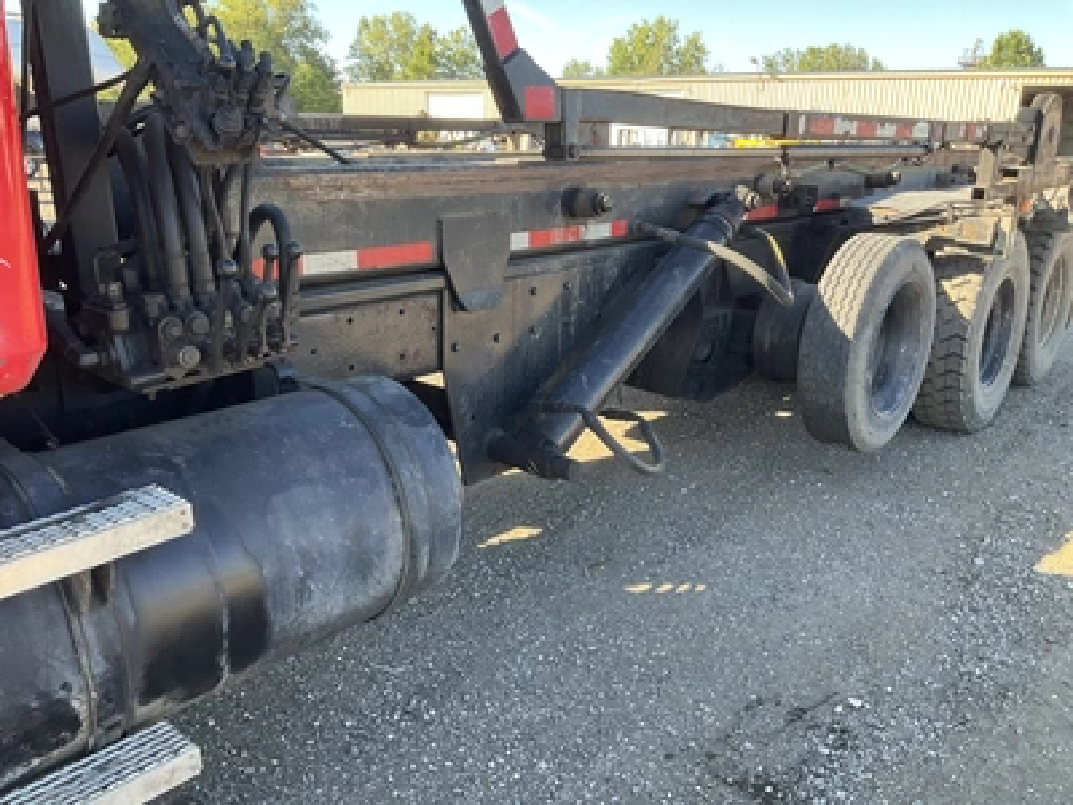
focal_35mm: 29
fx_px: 899
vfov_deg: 48.2
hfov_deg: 61.7
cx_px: 536
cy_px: 402
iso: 32
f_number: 1.8
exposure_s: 1/145
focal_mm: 3
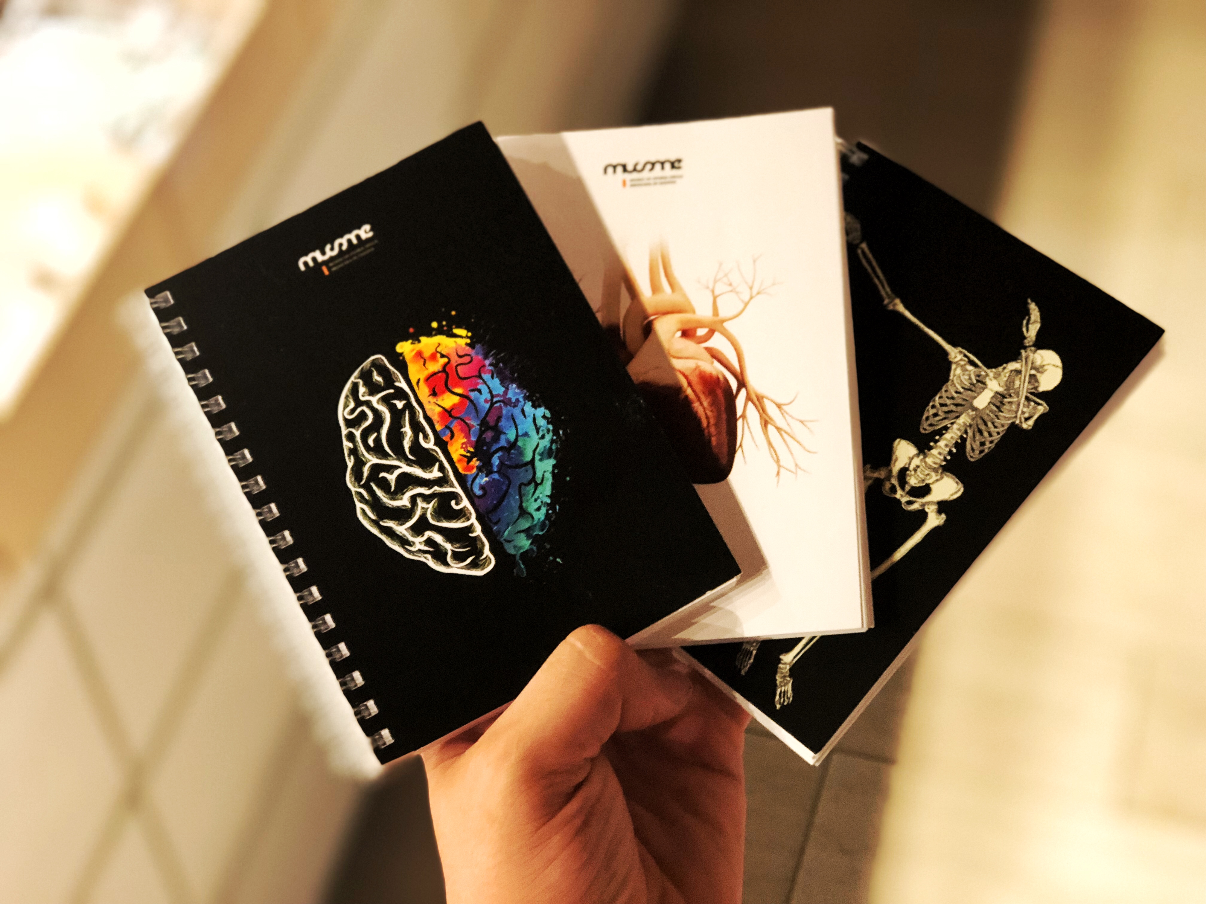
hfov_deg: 33.8
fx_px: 1986
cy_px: 452
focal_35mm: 57
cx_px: 603
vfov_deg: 25.7
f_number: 2.8
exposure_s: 1/50
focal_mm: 6.6
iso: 640
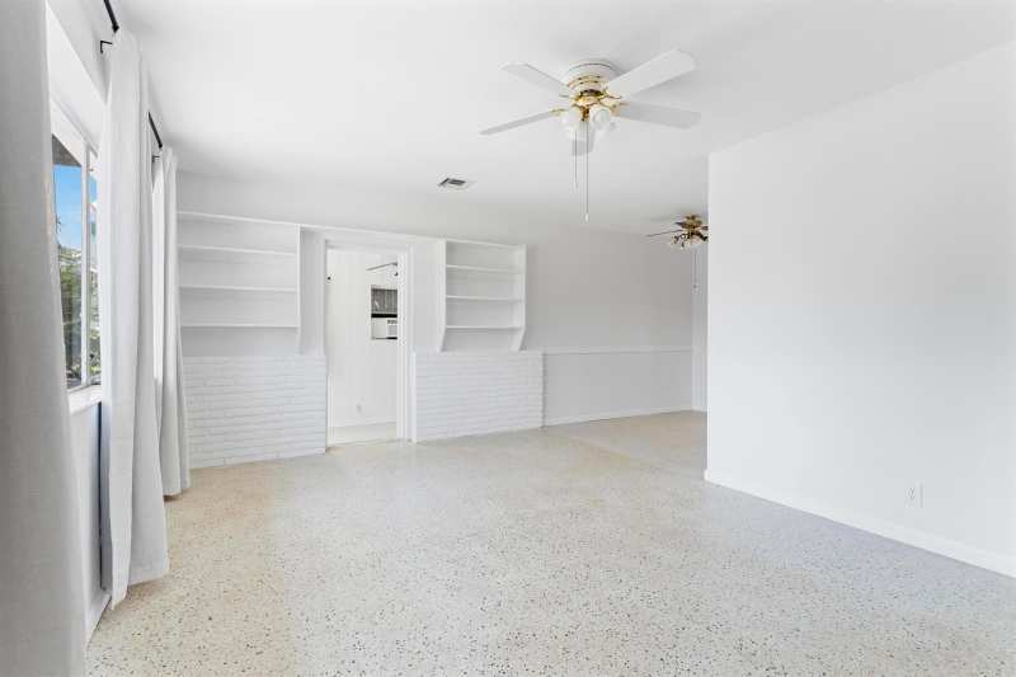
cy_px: 338
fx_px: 466
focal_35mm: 16
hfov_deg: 95.0
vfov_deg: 72.0
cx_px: 508
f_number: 9
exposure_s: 1/15
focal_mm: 16.5
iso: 400
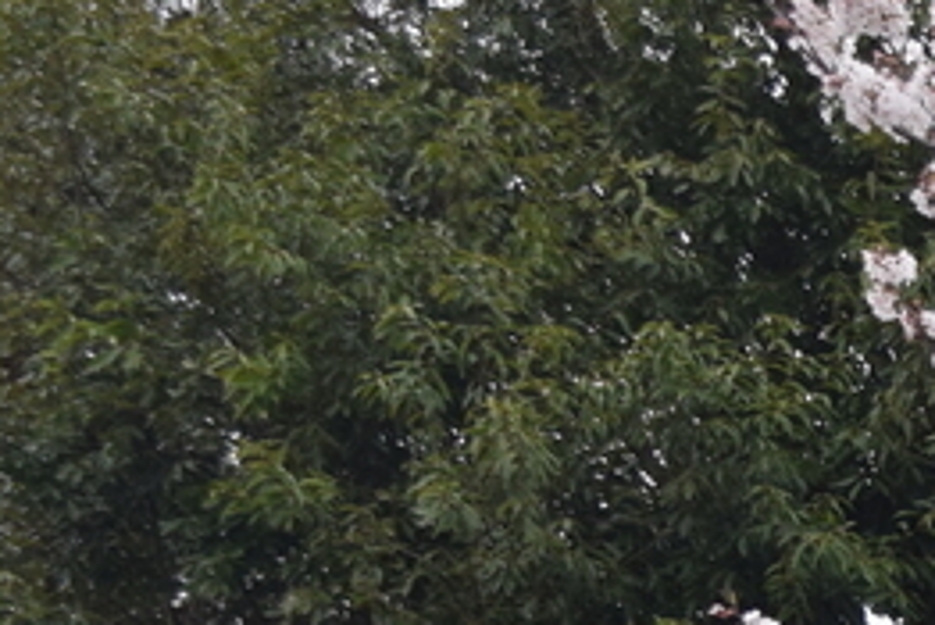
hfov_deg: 11.4
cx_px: 1752
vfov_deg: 8.0
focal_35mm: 165
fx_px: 4288
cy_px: 1211
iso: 400
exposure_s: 1/1250
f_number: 5.6
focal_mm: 24
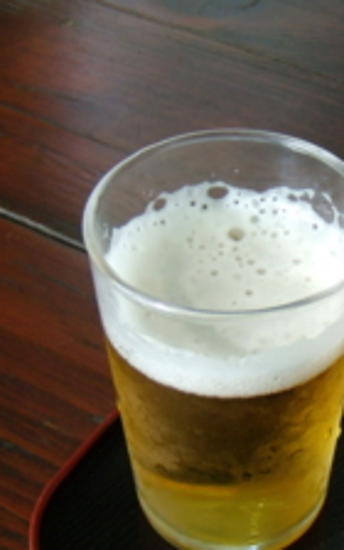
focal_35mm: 68
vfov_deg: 30.2
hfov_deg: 18.8
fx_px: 1020
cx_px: 319
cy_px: 312
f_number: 3.6
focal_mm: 6.4
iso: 250
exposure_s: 1/60
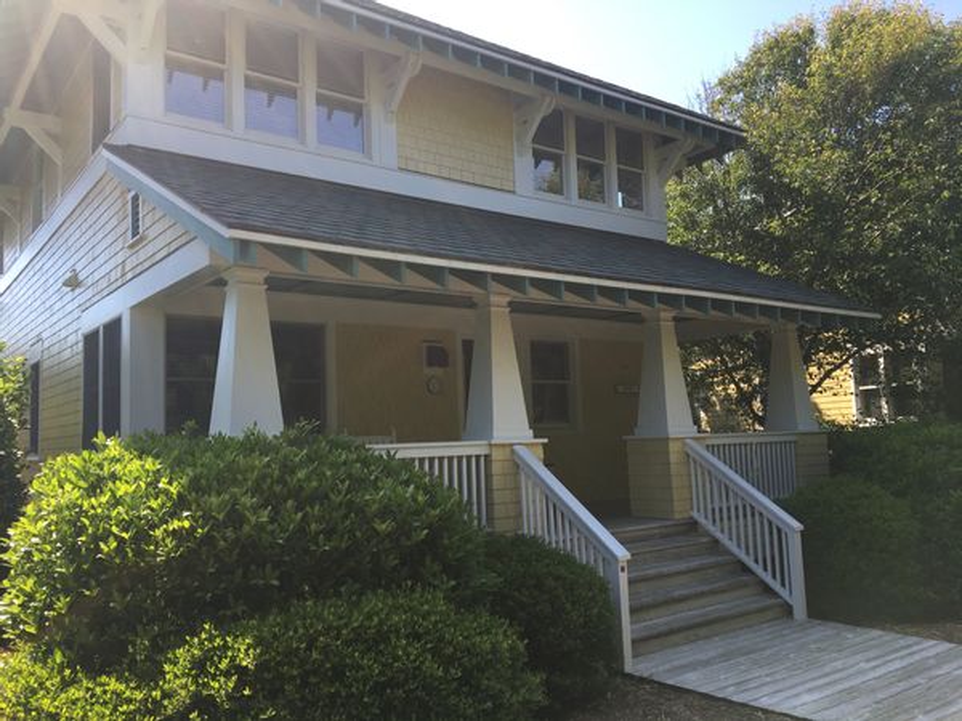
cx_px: 481
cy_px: 360
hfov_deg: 61.7
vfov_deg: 48.2
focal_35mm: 29
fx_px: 806
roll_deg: +2.2
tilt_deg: +7.1
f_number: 2.2
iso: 25
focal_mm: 4.15
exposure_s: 1/569
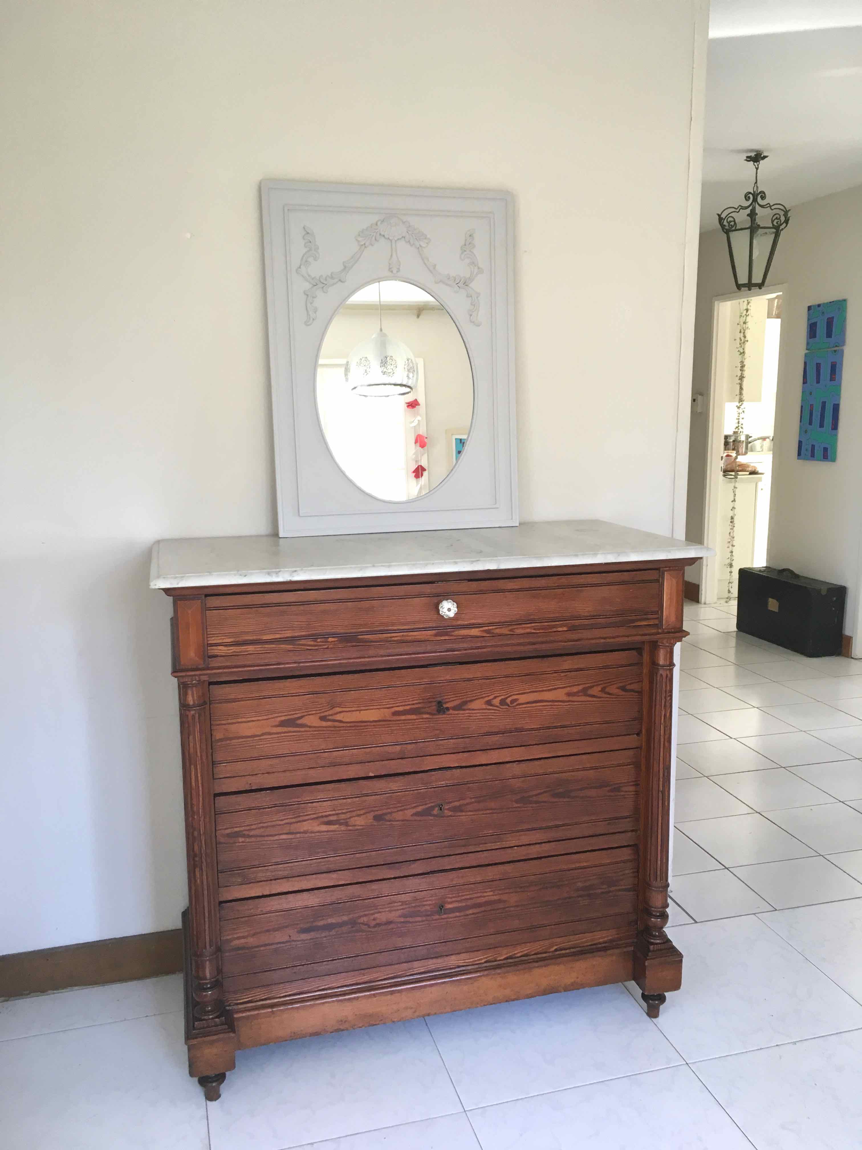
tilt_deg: -12.3
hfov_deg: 48.2
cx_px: 431
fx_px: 963
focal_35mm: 29
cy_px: 575
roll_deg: +0.4
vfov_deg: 61.7
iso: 80
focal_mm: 4.15
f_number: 2.2
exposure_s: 1/33
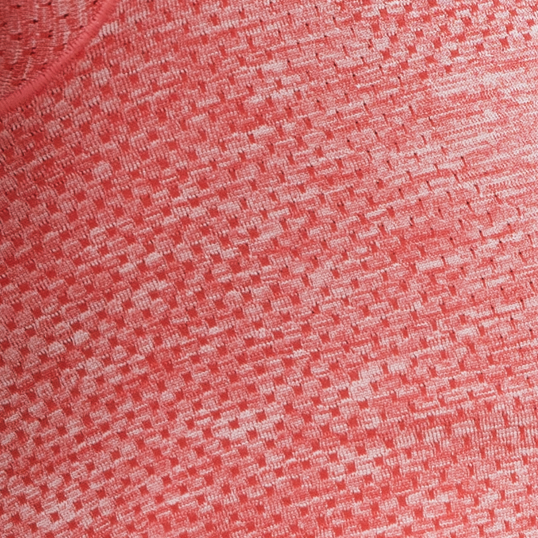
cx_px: 774
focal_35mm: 1346
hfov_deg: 1.3
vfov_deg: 1.3
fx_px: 23668
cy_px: -977
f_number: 4
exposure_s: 1/125
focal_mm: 175
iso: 160
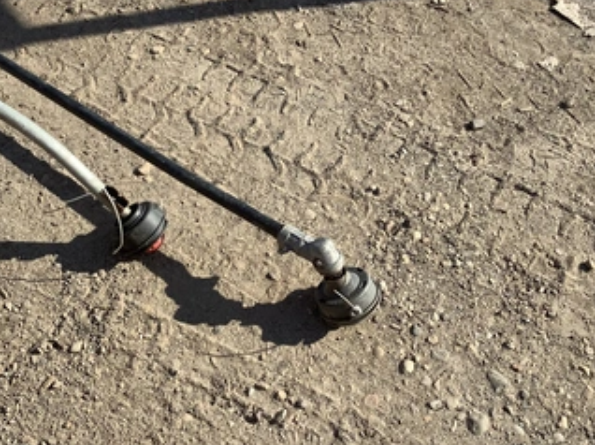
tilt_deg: -55.7
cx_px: 254
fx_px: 670
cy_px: 230
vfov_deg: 36.8
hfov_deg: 47.7
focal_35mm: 39
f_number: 2.4
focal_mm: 3.3
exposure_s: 1/1148
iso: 25
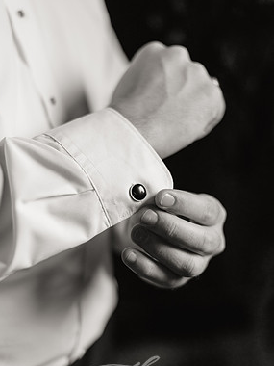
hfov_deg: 25.7
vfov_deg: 33.7
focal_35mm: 57
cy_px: 207
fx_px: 602
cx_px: 131
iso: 1600
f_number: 2
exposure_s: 1/1000
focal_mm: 50
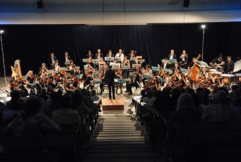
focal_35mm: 46
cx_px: 120
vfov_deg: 29.1
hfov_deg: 42.2
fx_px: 312
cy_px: 81
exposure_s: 1/90
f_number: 2.8
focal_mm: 31
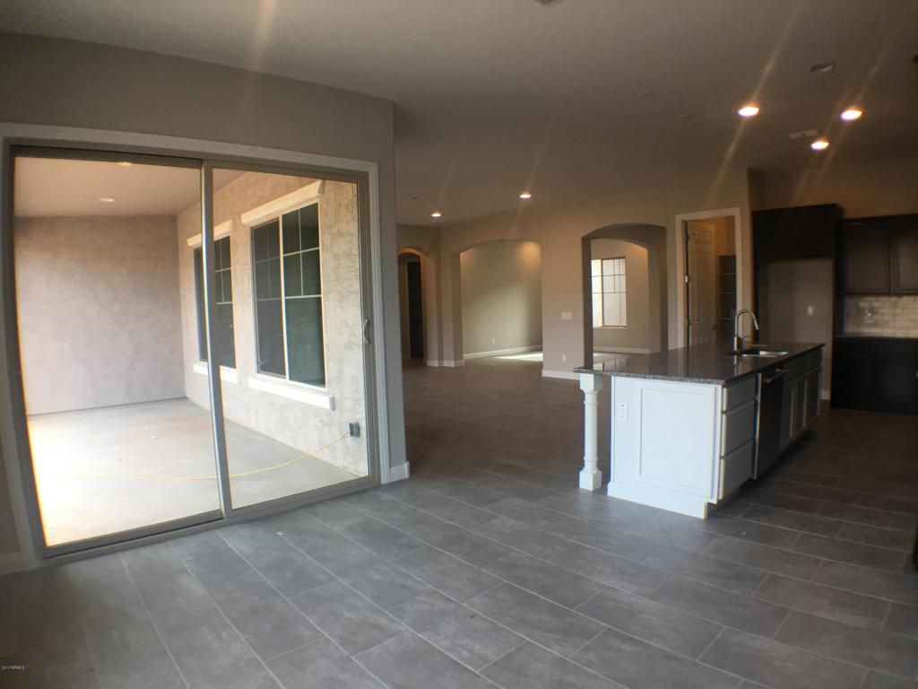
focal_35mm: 29
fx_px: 769
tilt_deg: -2.9
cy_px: 344
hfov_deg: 61.7
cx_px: 459
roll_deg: +1.4
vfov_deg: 48.2
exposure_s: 1/40
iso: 32
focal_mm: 4.15
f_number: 2.2
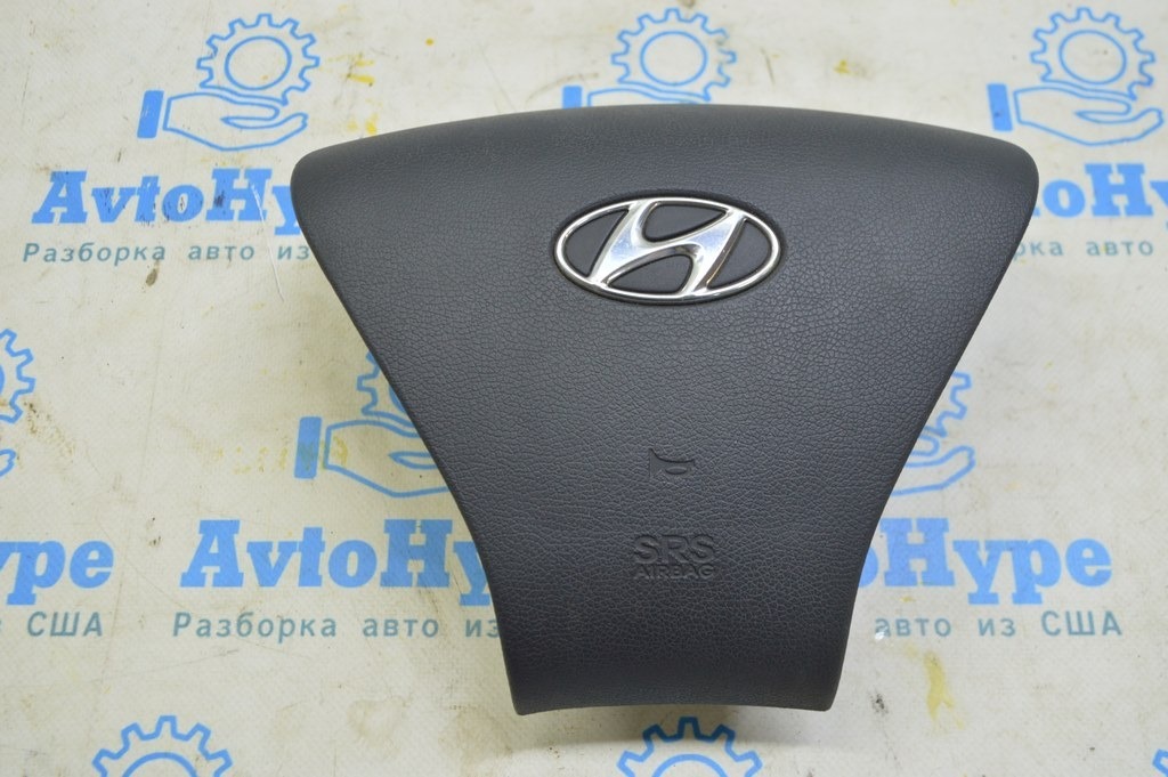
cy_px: 388
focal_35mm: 38
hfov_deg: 51.3
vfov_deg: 35.4
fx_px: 1216
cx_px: 584
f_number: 5.6
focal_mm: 25
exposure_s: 1/20
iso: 400
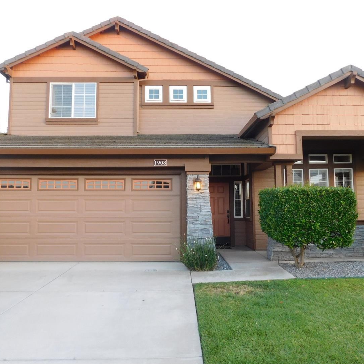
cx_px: 193
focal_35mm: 28
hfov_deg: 57.3
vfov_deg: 57.3
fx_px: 333
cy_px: 187
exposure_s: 1/30
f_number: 3
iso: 160
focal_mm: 4
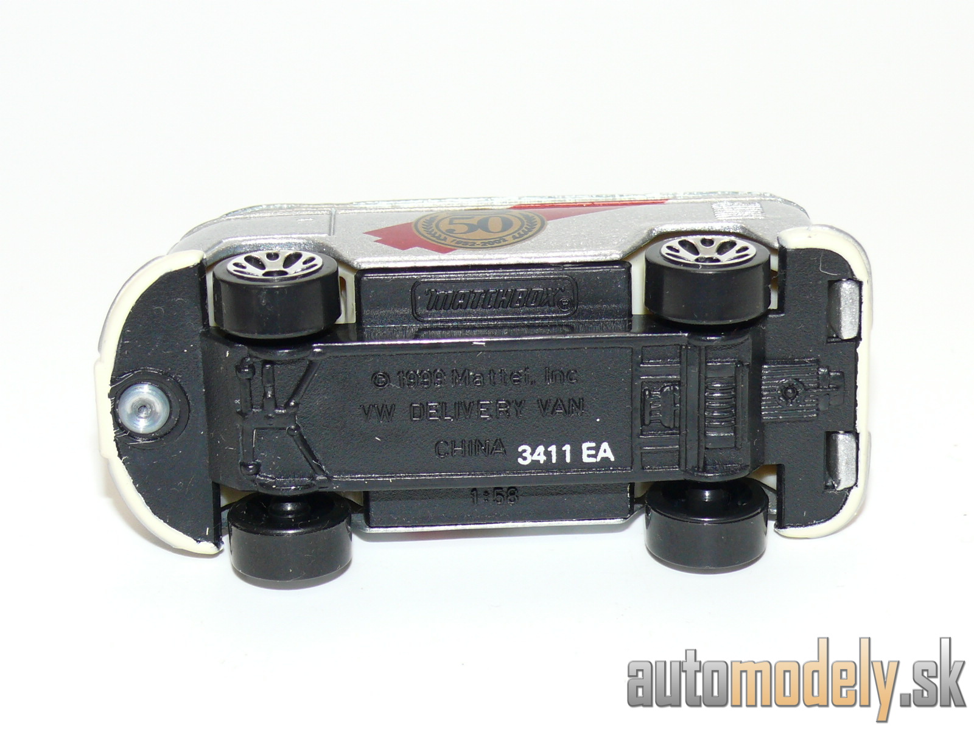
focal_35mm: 102
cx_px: 487
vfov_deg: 14.5
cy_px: 365
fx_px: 2870
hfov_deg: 19.3
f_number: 4
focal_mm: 13.3
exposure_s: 1/30
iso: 100
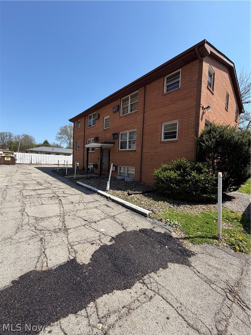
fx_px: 135
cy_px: 168
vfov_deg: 102.1
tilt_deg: -3.2
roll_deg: -2.9
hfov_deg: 85.7
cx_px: 126
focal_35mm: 14
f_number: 2.2
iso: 32
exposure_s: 1/770
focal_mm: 2.22
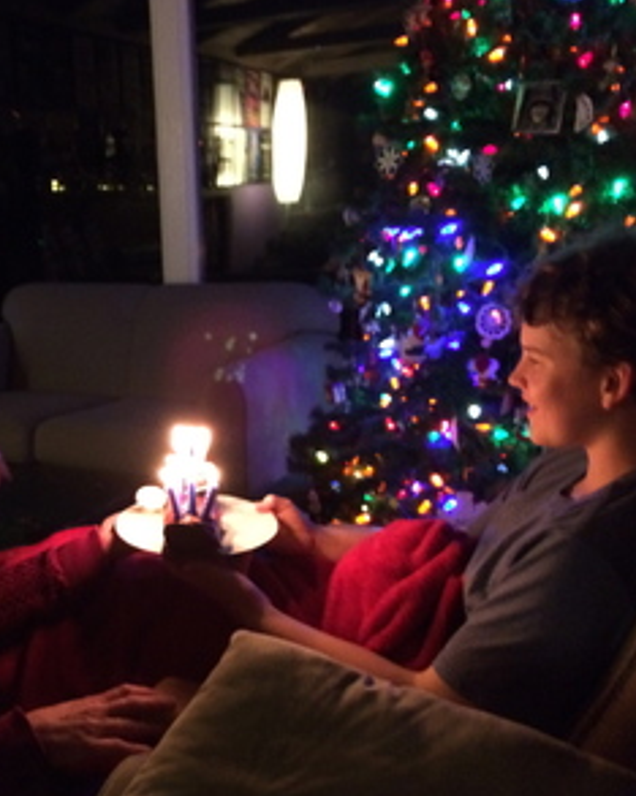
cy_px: 402
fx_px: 942
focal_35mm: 40
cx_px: 196
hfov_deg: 36.8
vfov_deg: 45.8
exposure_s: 1/15
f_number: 2.2
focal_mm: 4.12
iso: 500
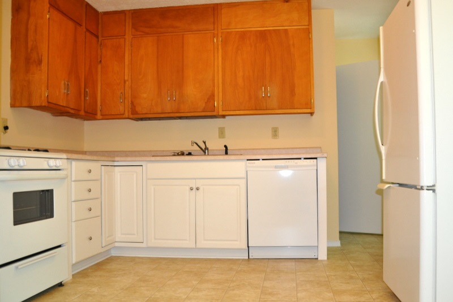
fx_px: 340
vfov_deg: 48.0
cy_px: 151
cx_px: 226
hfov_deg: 67.4
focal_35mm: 27
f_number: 3.5
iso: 800
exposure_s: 1/60
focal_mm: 18
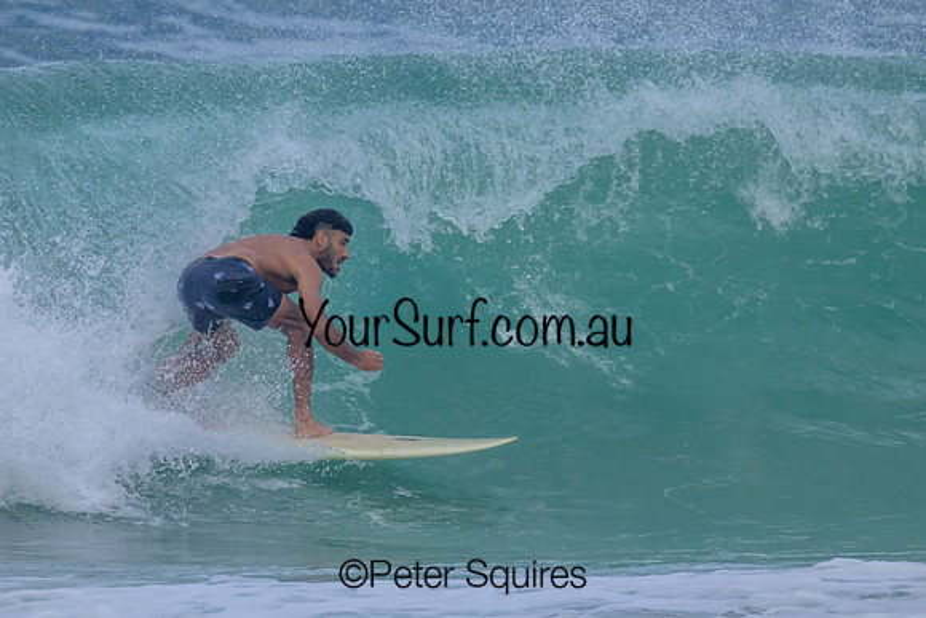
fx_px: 27700
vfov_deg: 1.3
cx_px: 356
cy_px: 299
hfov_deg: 1.9
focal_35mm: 1077
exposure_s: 1/2000
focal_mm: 800
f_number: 11
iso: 1000
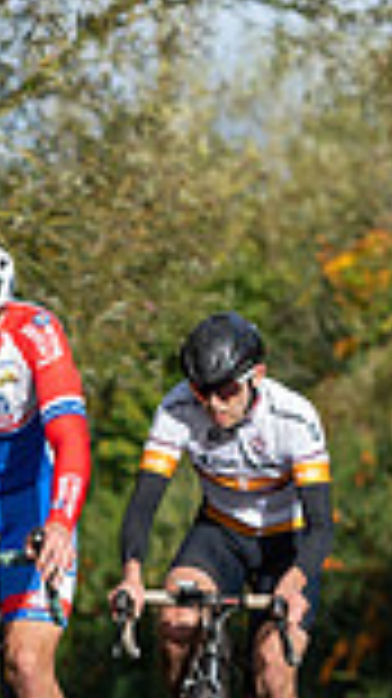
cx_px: -303
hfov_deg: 2.6
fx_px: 8736
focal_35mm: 472
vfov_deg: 4.6
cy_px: 451
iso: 200
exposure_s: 1/1250
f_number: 4
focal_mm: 102
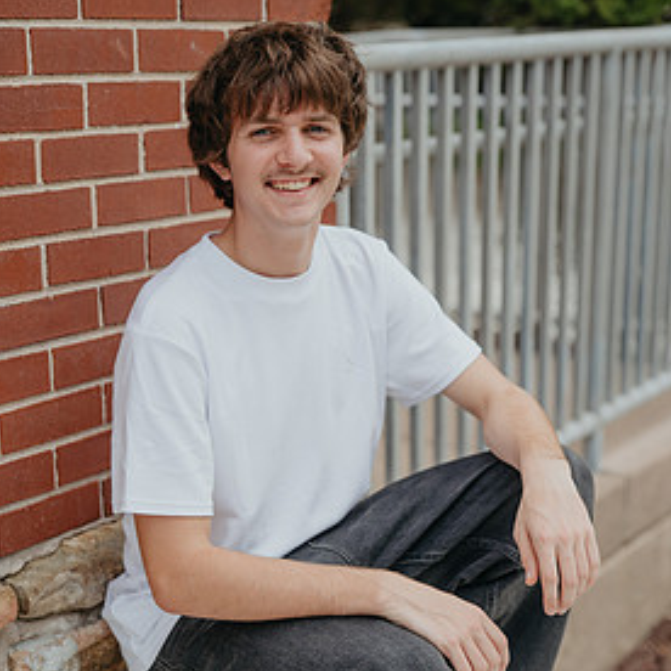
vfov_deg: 25.3
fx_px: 1491
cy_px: 423
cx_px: 326
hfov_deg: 25.4
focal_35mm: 68
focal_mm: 49
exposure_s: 1/320
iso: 100
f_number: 2
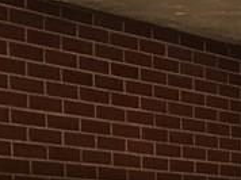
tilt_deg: -8.0
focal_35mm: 167
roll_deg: -0.6
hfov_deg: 11.4
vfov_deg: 8.3
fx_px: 1161
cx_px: 363
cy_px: 399
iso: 80
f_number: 2.2
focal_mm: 4.15
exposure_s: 1/30
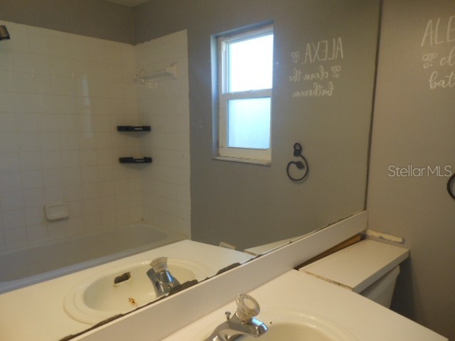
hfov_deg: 69.4
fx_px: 329
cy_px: 170
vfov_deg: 54.9
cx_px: 228
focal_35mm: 25
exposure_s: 1/30
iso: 125
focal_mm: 4.5
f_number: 3.2
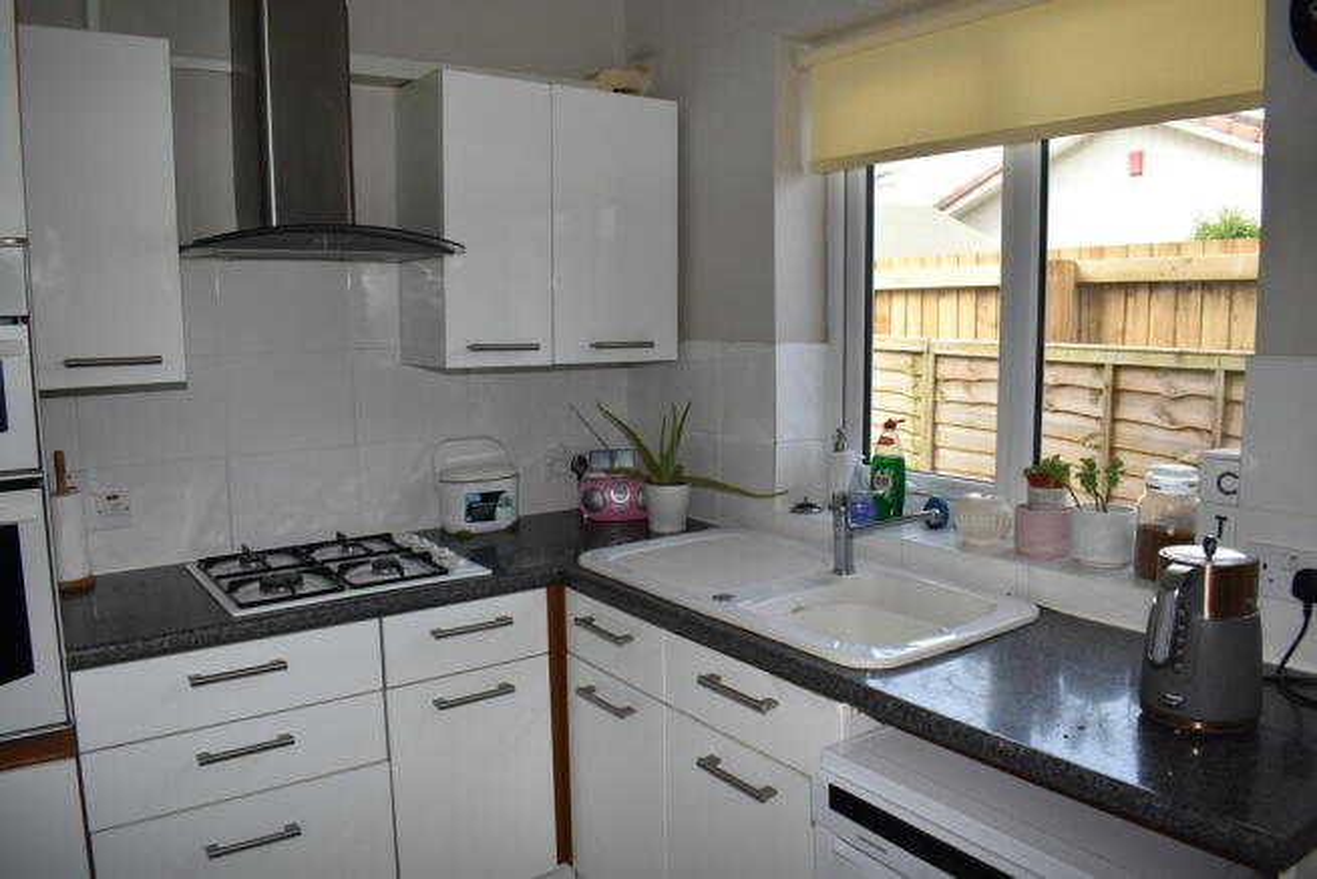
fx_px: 988
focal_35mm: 27
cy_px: 440
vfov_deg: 48.0
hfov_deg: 67.4
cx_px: 658
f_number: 5
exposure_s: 1/200
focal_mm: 18
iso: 320
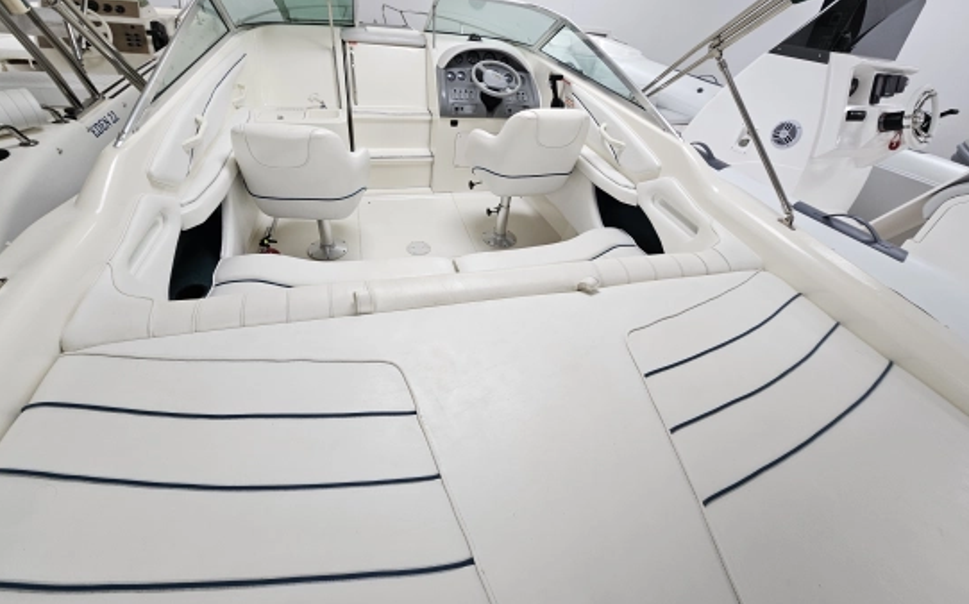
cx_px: 481
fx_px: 369
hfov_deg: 105.3
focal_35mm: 14
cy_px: 255
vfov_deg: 78.0
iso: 50
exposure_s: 1/50
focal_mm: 2.2
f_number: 2.2
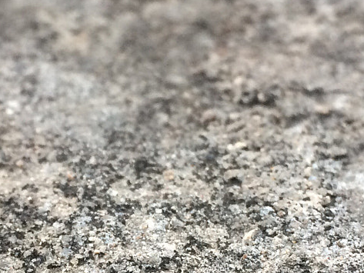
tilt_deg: -34.9
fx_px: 1031
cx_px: 108
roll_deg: +0.3
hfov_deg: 19.9
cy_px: 243
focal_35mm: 98
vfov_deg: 14.9
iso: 100
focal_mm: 4.15
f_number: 2.2
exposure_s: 1/33
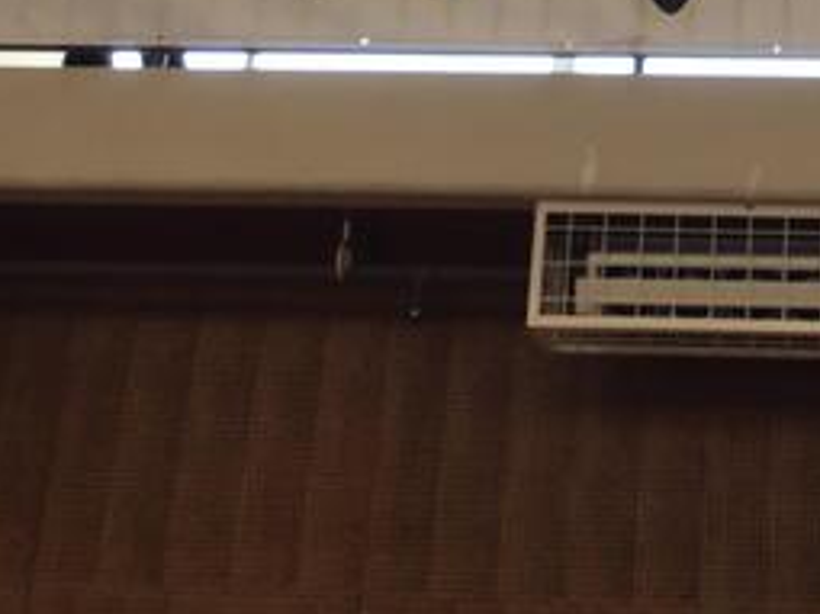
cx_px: 749
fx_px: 2013
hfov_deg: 22.4
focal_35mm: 85
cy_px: -53
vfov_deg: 16.8
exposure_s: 1/60
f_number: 2.4
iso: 25
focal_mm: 3.3
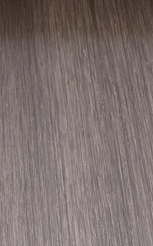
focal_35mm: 203
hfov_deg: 6.5
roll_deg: +1.0
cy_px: -170
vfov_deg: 9.9
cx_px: 47
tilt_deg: -29.6
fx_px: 1357
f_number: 1.6
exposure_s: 1/117
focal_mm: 5.96
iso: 125
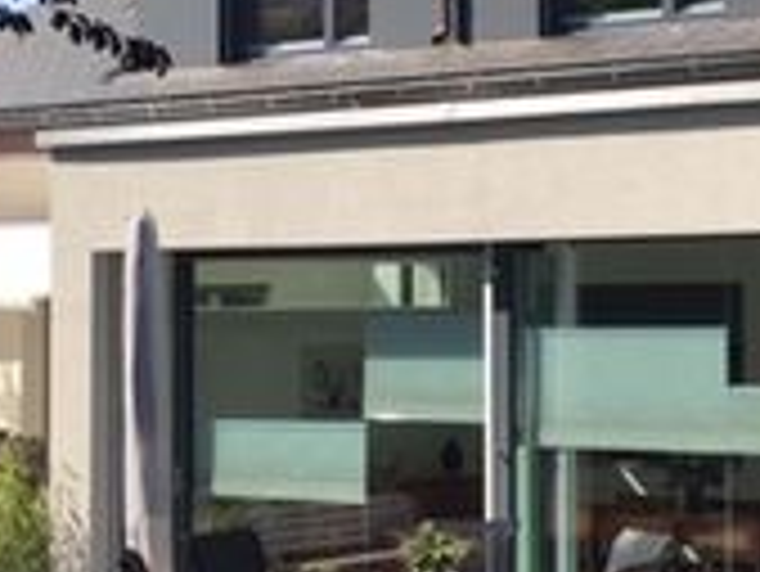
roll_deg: -0.3
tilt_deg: +3.4
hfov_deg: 18.8
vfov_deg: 14.4
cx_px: 630
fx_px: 2263
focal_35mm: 103
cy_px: 221
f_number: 2.2
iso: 25
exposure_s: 1/1183
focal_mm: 4.15
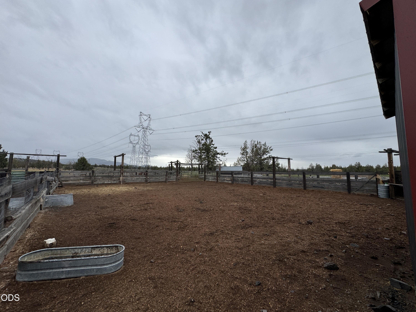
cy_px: 156
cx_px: 208
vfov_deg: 85.7
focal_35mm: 14
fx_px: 168
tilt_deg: +1.9
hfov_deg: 102.1
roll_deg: -0.3
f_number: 2.2
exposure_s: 1/821
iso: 50
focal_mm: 2.22
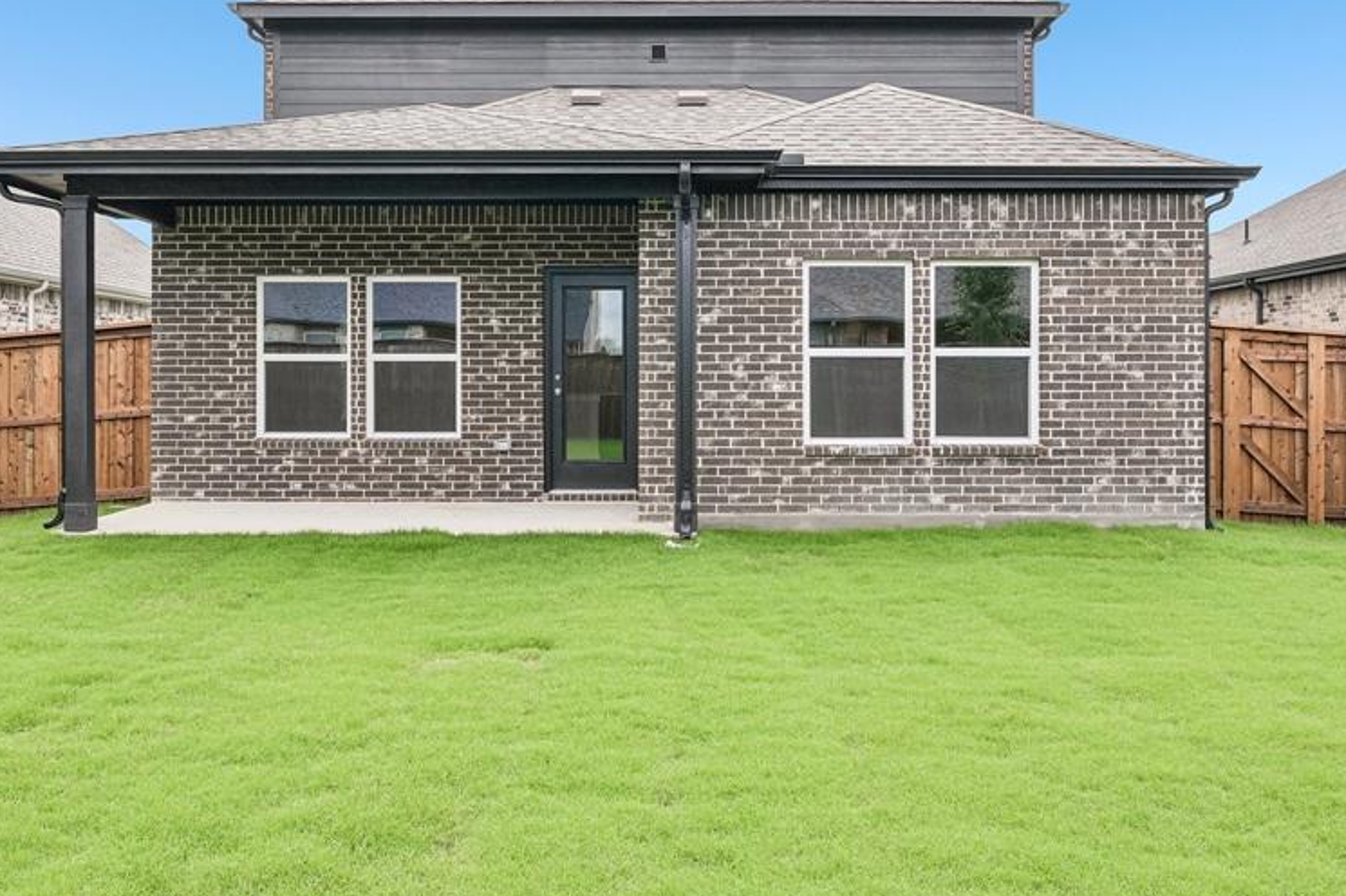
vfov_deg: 39.7
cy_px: 350
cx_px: 656
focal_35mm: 33
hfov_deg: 57.2
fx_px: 1233
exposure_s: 1/500
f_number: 8
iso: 400
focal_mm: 24
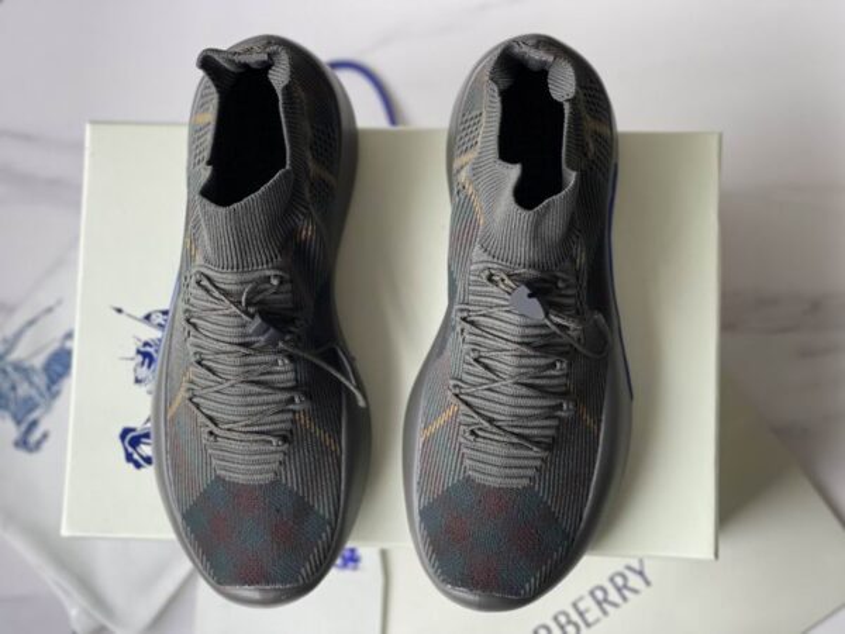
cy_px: 317
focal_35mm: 64
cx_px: 422
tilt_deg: -78.6
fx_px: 1562
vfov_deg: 22.9
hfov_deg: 30.3
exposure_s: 1/121
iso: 160
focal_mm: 7.5
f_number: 2.2
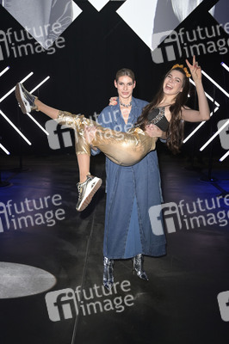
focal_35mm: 29
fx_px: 277
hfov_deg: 44.9
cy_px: 172
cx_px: 114
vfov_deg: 63.7
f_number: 5
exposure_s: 1/50
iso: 1600
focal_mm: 29
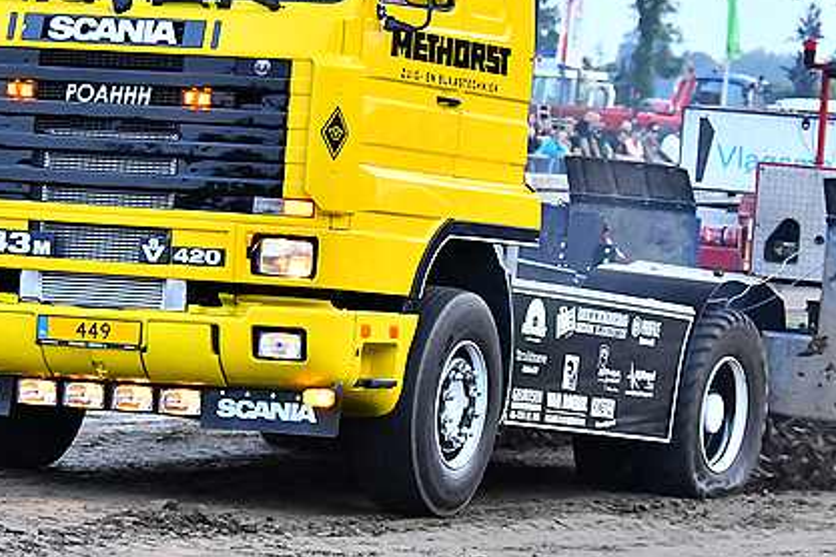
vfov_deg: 5.8
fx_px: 5480
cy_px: 71
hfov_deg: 8.7
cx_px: 247
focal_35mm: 236
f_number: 5.6
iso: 1600
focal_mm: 82
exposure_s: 1/160
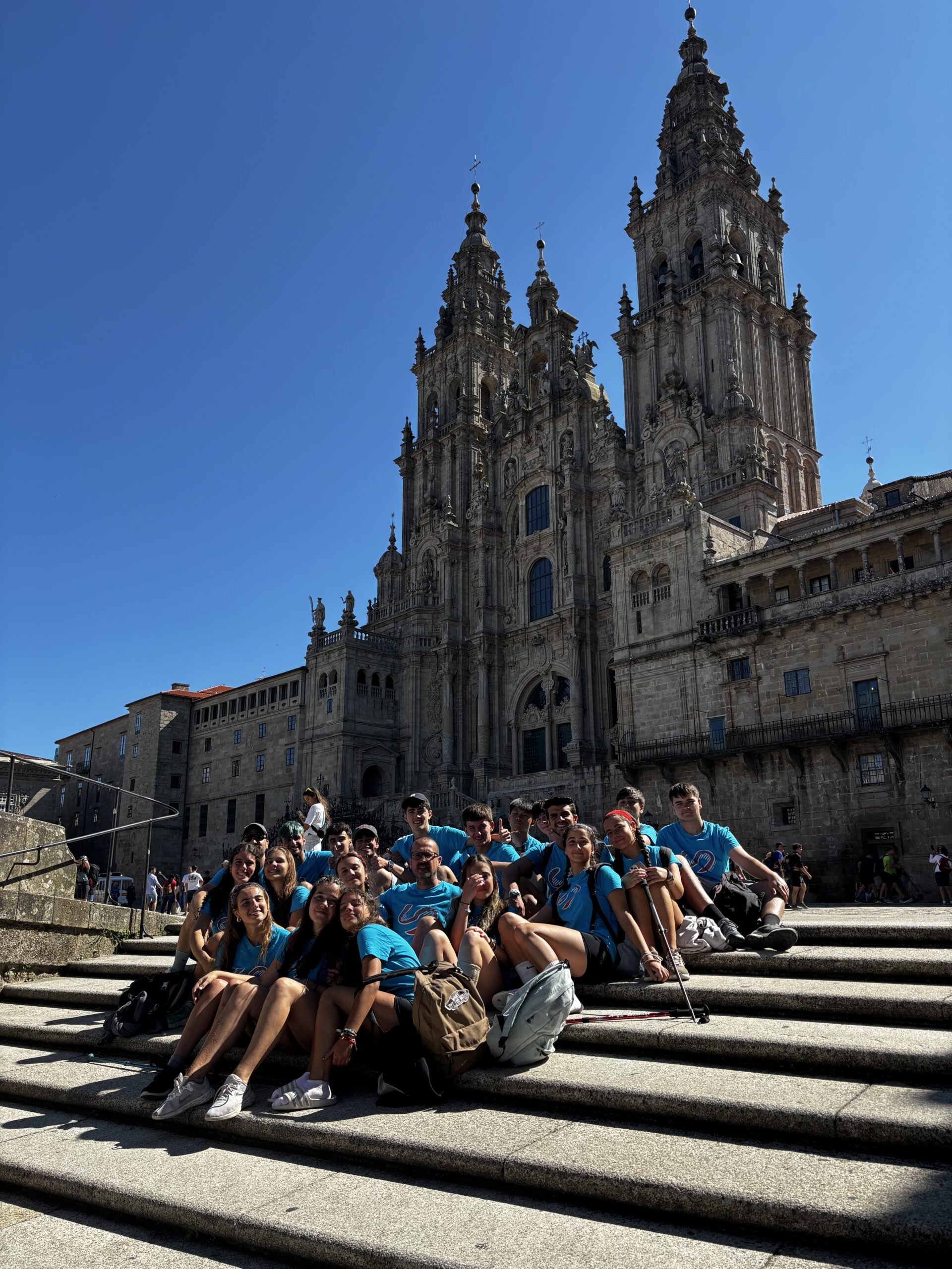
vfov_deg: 67.3
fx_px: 953
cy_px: 634
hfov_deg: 53.1
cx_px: 476
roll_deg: +0.6
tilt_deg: +16.2
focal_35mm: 26
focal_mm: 5.96
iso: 50
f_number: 1.6
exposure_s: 1/1543
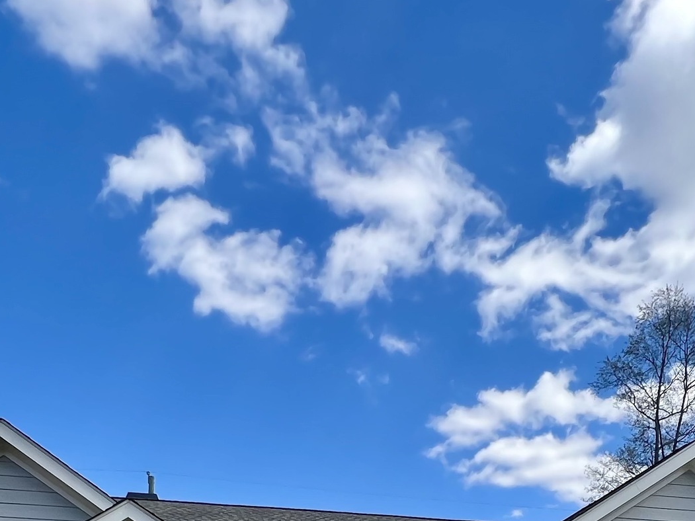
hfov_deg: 49.0
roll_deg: -0.3
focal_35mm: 38
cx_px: 345
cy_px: 714
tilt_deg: +2.4
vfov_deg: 28.9
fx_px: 763
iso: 32
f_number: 1.8
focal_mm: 1.57
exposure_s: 1/911
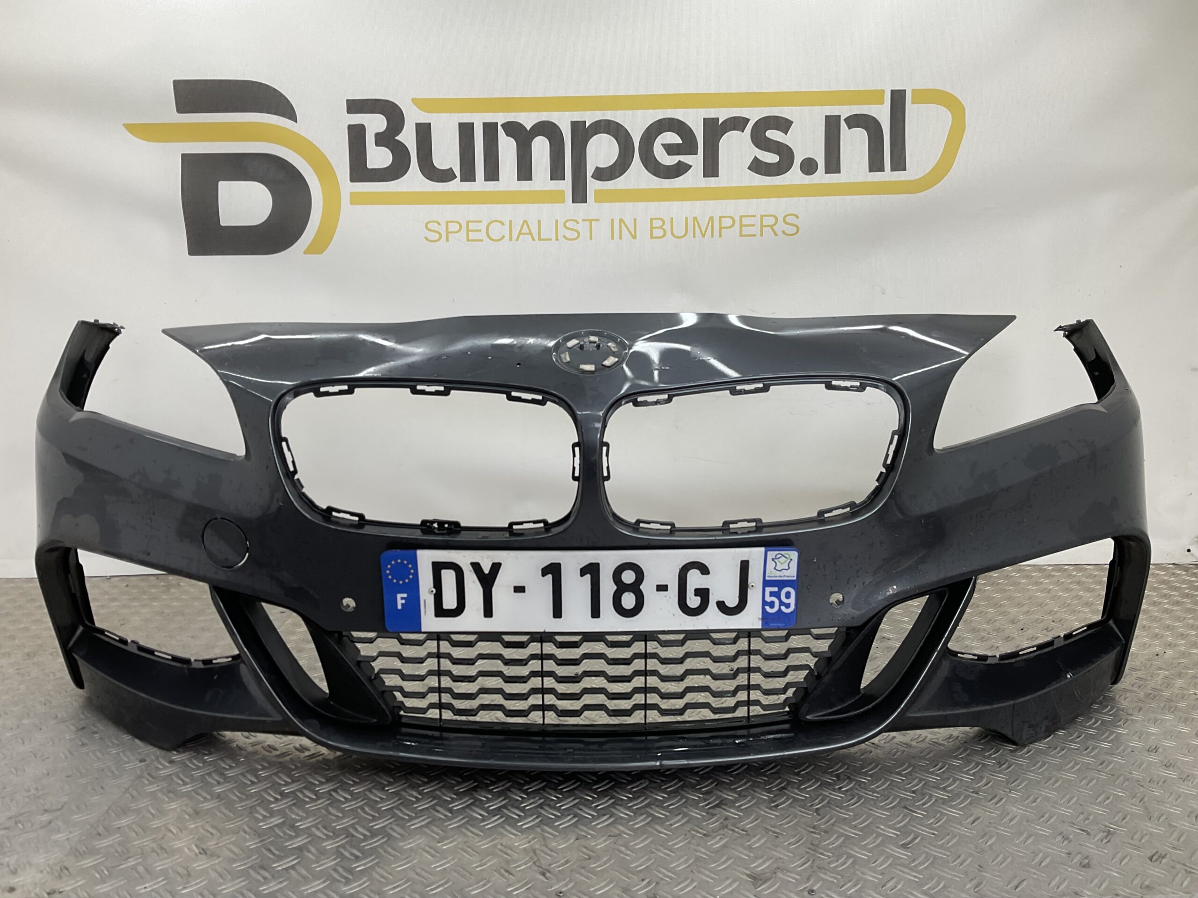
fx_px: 1004
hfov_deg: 61.7
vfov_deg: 48.2
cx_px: 599
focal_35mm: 29
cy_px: 449
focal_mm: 3
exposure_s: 1/120
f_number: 1.8
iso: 25
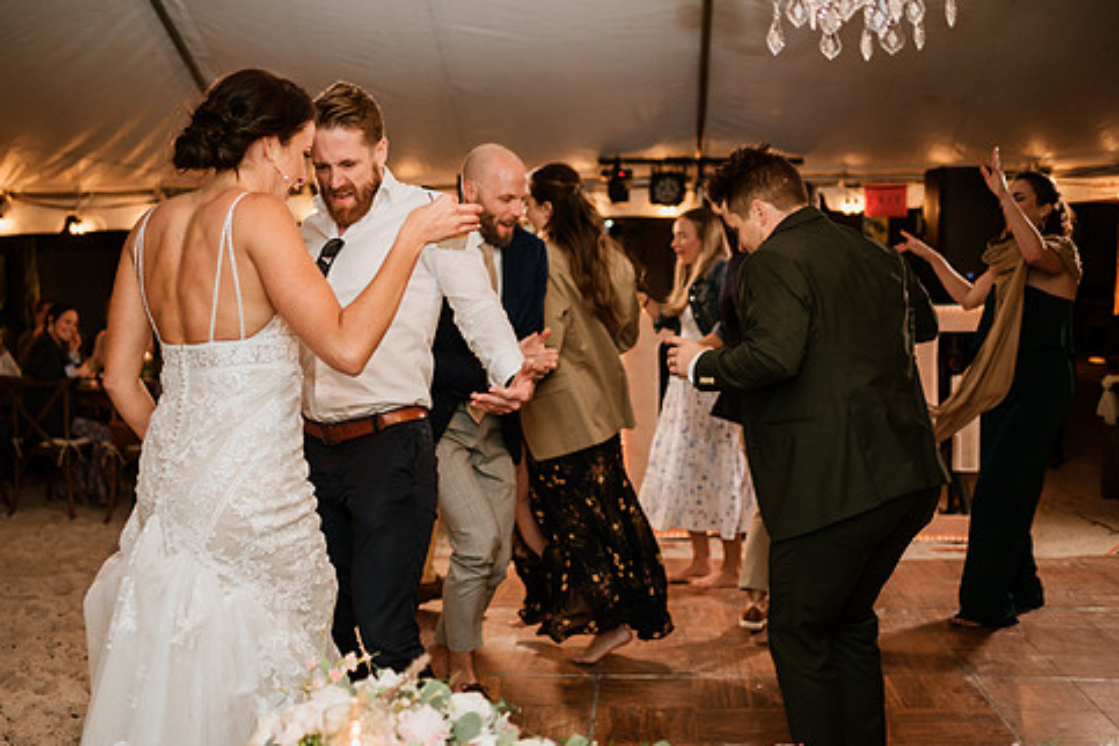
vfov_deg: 31.9
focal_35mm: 42
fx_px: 1305
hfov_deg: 46.2
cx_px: 452
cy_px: 420
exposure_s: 1/200
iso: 500
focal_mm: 35
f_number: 2
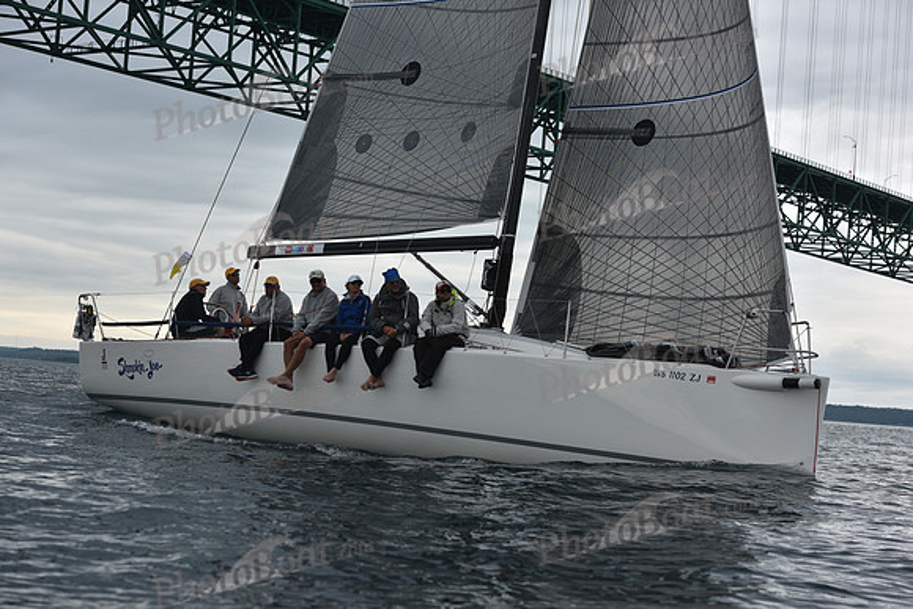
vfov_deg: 19.5
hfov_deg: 28.8
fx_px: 1776
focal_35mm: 70
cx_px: 456
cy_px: 304
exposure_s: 1/800
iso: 250
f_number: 6.3
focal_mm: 70
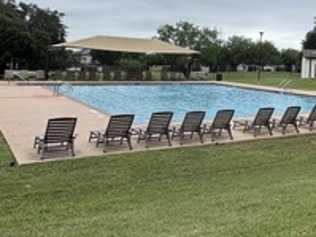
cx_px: 349
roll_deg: -3.5
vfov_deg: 30.7
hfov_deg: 35.8
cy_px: 24
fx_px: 411
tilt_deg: +5.0
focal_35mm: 45
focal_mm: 2.22
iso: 50
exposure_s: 1/1110
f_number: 2.2
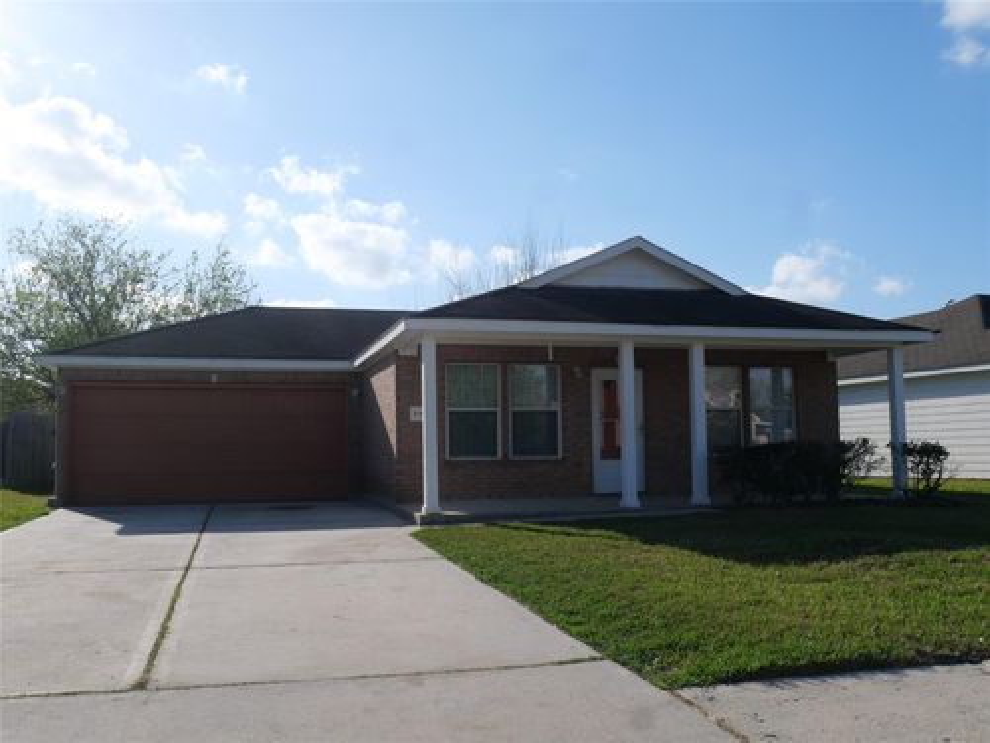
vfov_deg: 44.2
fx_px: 915
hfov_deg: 56.8
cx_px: 495
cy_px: 372
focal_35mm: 32
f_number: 10
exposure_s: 1/400
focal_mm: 16
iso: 200
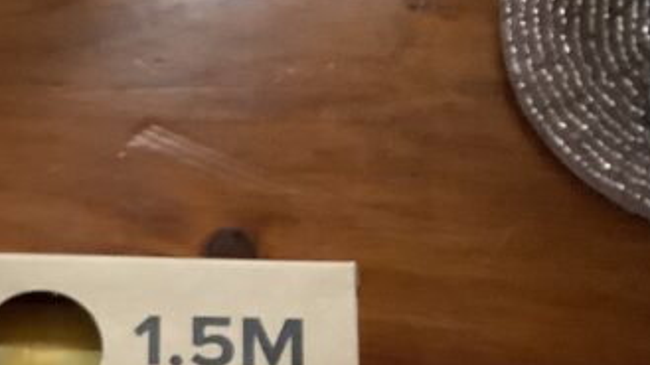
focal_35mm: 105
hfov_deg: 18.3
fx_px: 1810
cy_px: 574
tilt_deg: -76.8
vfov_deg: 11.0
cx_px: -300
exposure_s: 1/50
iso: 200
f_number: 2.4
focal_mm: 3.3
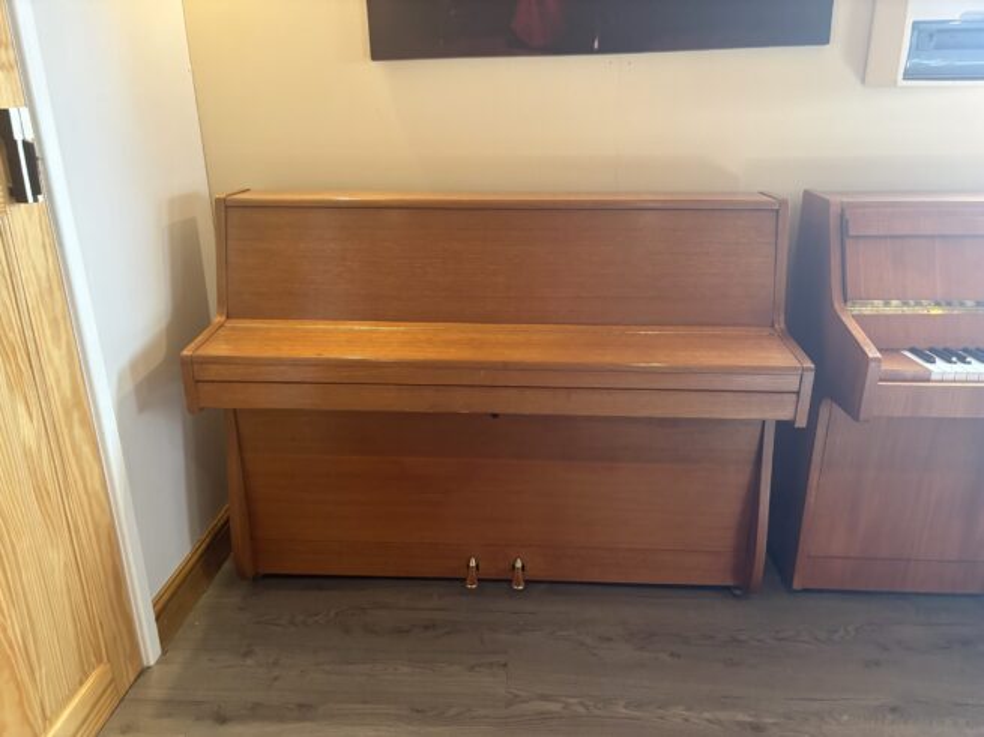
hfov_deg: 67.3
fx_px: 739
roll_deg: +2.0
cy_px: 368
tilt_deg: -19.2
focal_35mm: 26
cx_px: 492
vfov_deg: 53.0
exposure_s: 1/50
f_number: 1.6
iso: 200
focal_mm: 5.96
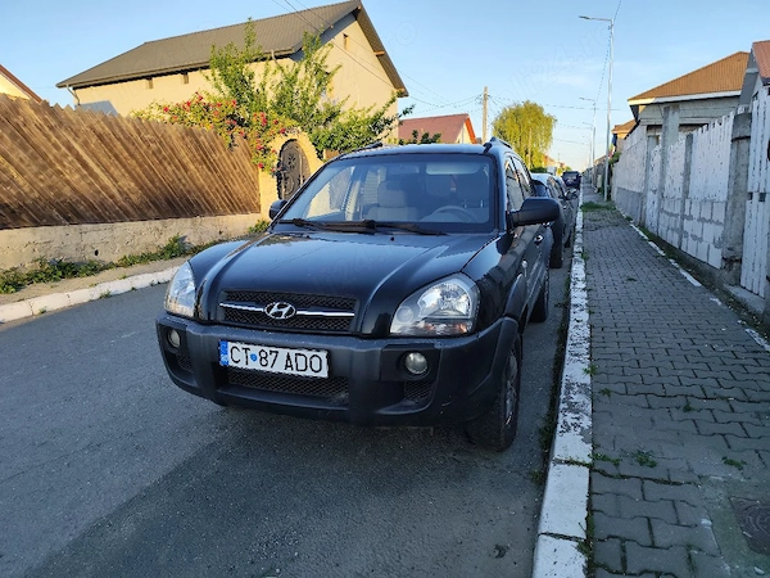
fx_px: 512
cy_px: 289
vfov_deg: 58.9
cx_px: 385
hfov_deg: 73.9
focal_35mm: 23
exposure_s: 1/256
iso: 50
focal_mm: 6.14
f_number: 1.65
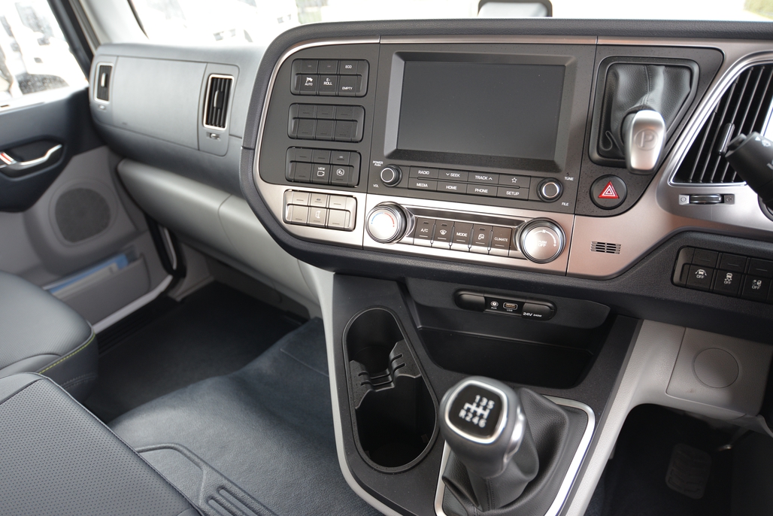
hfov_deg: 78.6
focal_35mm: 22
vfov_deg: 57.3
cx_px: 386
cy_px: 258
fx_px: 472
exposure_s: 1/60
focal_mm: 22
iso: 450
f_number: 4
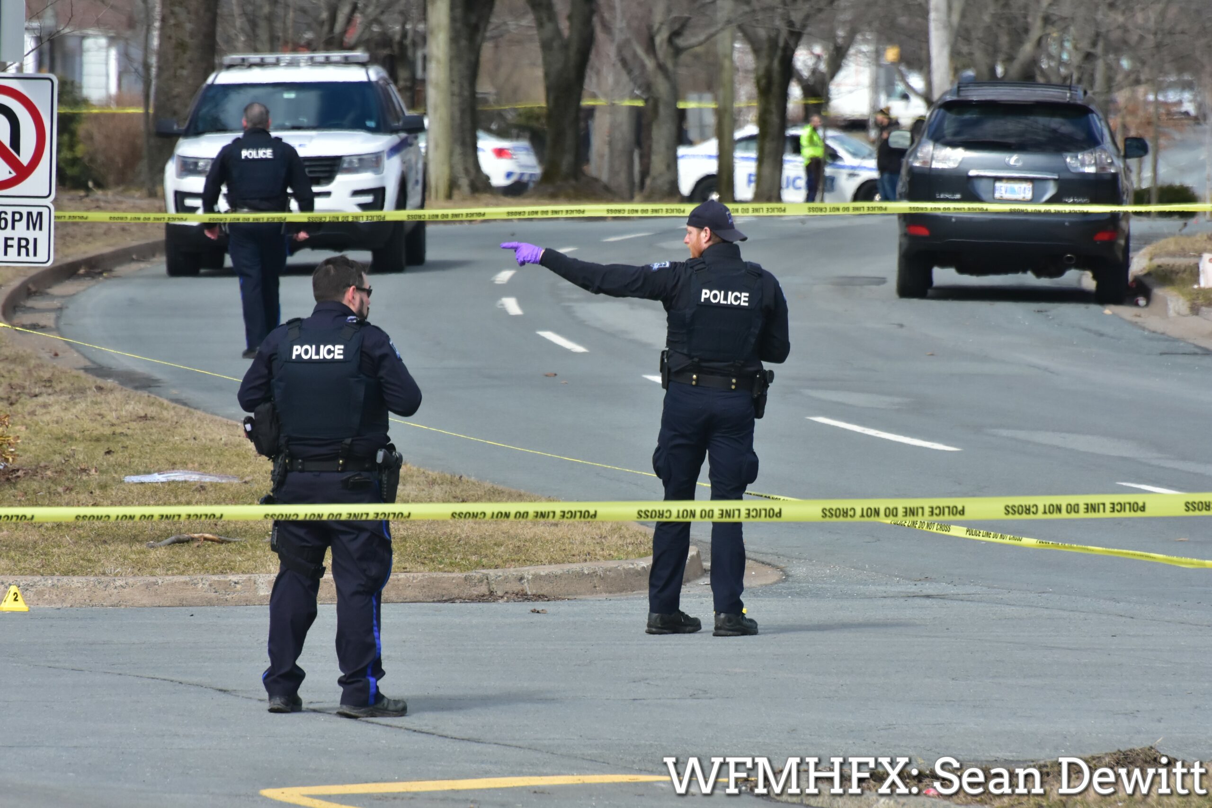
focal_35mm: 450
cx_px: 606
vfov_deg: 3.1
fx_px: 15150
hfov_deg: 4.6
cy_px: 404
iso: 1000
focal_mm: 300
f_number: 8
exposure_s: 1/1667
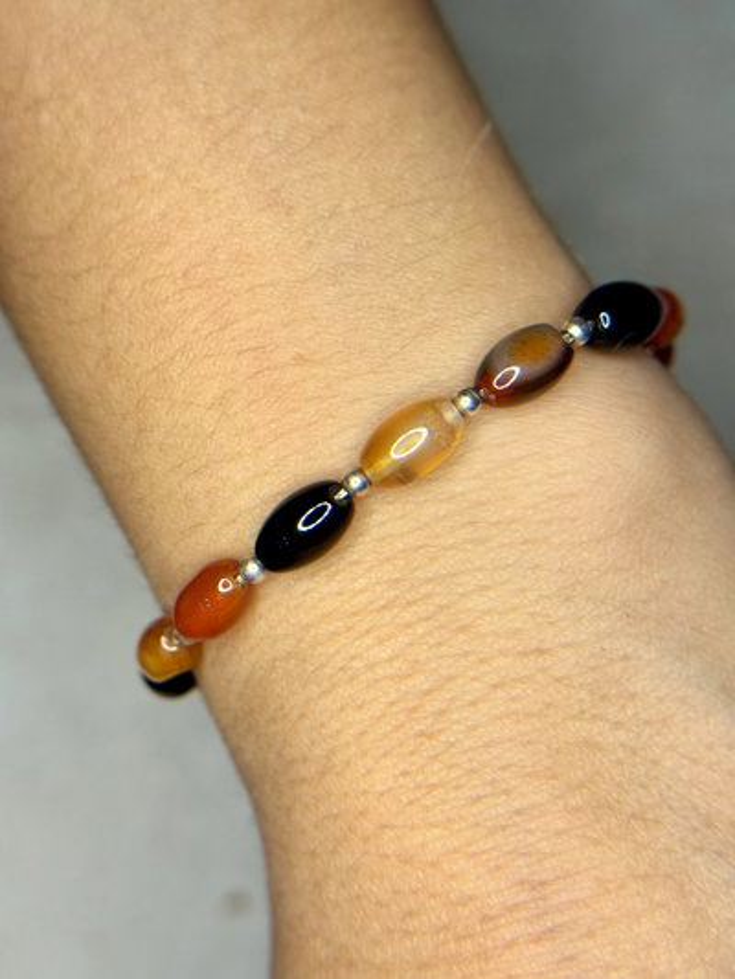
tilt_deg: -77.6
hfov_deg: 30.3
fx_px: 1358
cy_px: 490
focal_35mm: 48
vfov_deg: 39.6
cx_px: 368
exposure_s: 1/129
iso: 50
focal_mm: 6.76
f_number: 1.78
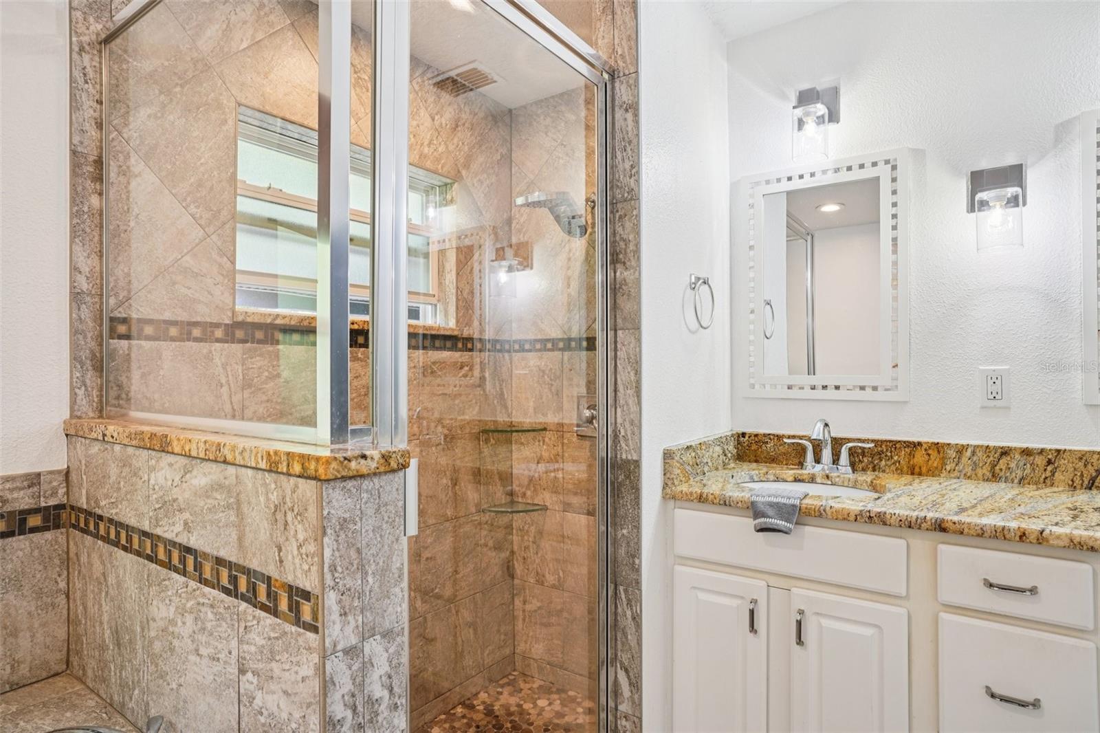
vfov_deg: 61.9
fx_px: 611
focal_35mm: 20
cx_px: 550
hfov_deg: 84.0
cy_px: 366
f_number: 8
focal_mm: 20
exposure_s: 1/4
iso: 100
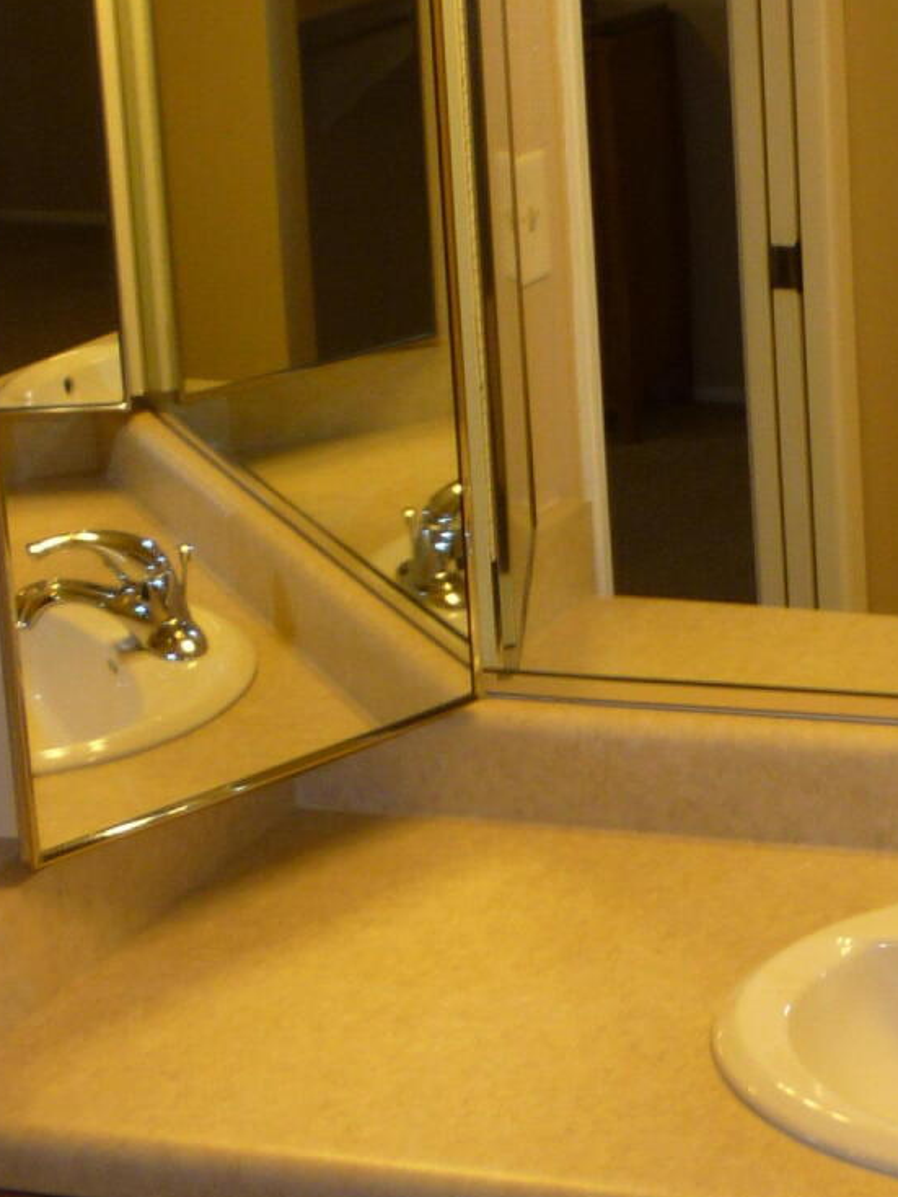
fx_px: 2731
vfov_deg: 24.6
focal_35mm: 79
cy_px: 373
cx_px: 1123
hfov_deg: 17.6
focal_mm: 5.2
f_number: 3.3
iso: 100
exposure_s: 1/30
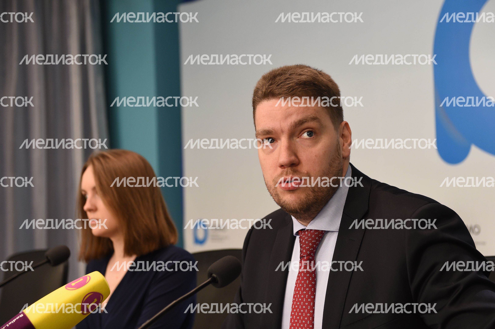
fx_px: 962
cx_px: 248
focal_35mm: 70
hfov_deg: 28.9
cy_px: 164
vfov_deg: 19.4
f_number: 4
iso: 2500
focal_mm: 70
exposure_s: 1/320
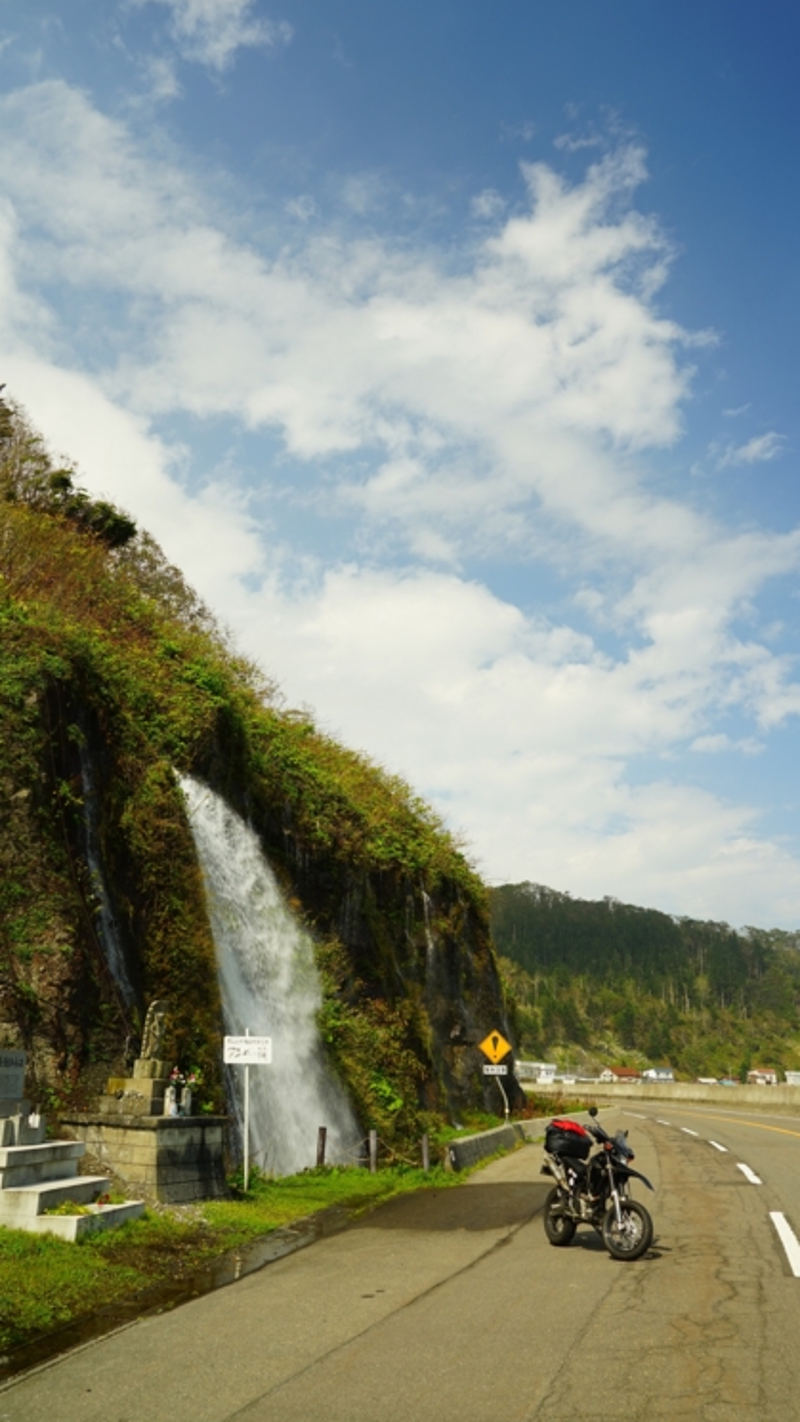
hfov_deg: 42.8
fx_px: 1018
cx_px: 357
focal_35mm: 27
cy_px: 676
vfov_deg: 69.8
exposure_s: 1/100
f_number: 8
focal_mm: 24
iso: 100
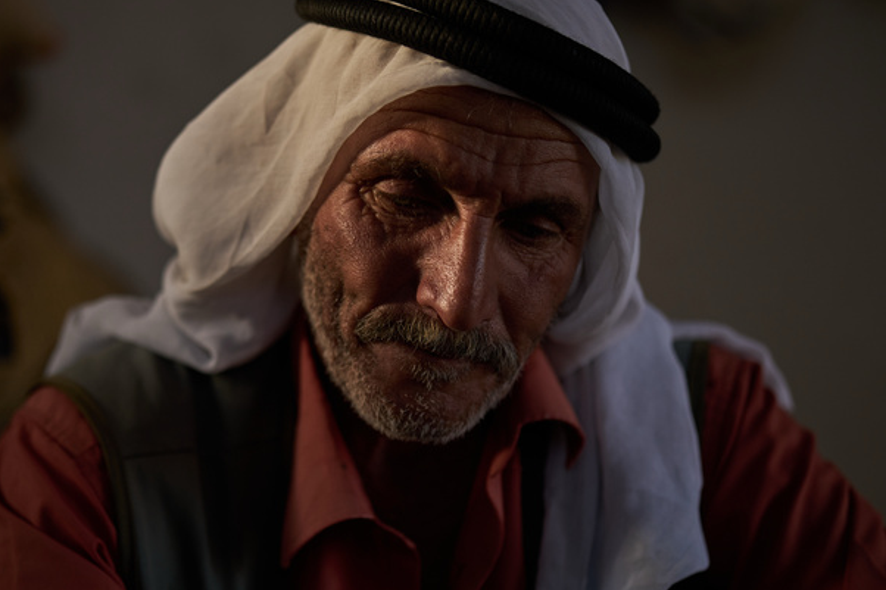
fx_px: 2091
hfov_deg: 23.8
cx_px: 322
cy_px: 390
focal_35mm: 85
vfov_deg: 16.0
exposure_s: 1/1250
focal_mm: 50
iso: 100
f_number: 1.4
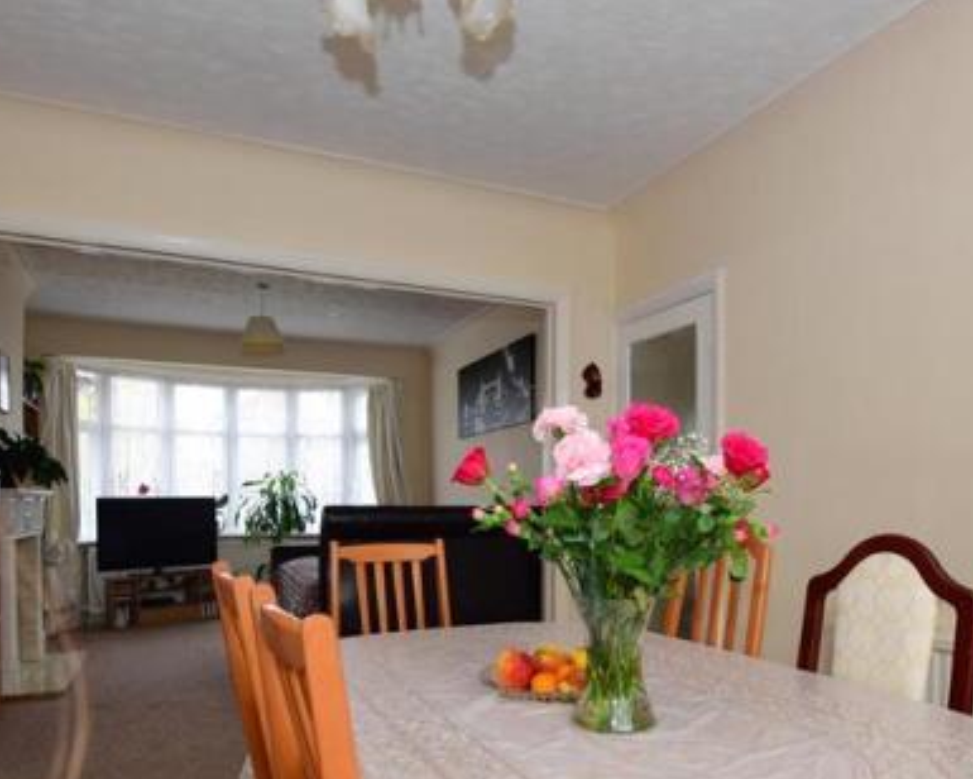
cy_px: 505
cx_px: 546
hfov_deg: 70.0
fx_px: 691
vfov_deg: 57.8
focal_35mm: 24
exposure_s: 1/13
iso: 400
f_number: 8
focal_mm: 10
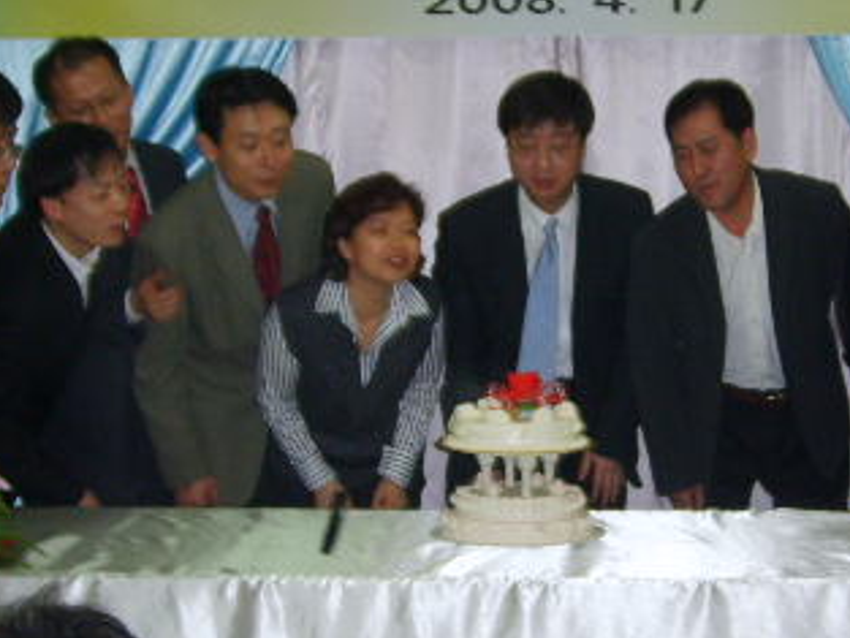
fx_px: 2162
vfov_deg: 16.8
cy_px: 345
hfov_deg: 22.2
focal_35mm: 88
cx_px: 543
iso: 123
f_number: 3
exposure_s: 1/45
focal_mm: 7.2
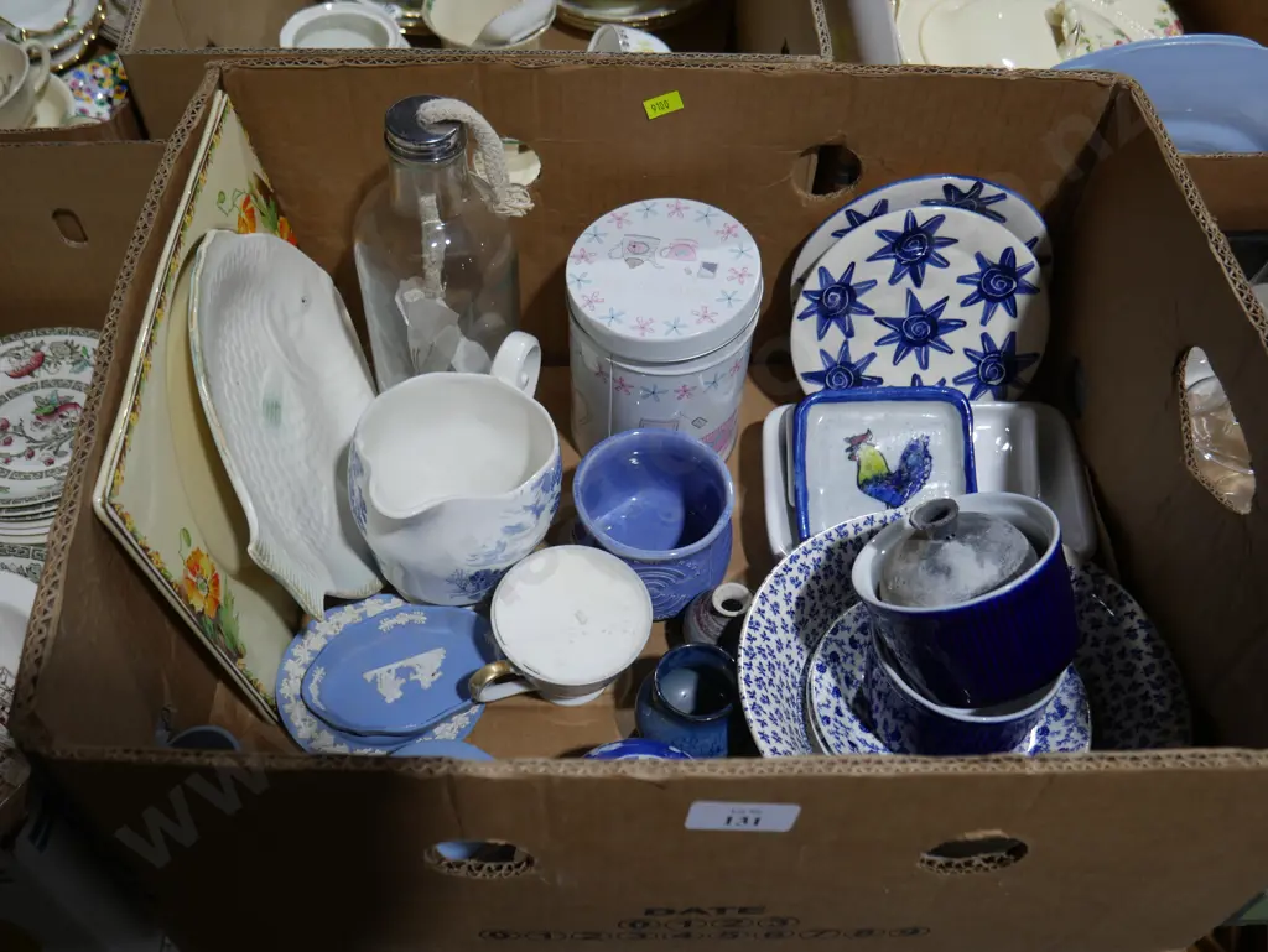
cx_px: 634
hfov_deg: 56.8
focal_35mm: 32
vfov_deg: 44.2
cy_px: 476
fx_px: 1173
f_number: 3.6
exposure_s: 1/100
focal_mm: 16
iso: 200
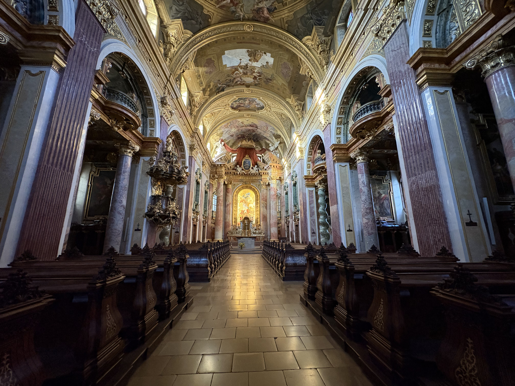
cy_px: 193
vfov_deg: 85.7
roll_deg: +0.3
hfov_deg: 102.1
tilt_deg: +13.0
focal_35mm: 14
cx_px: 258
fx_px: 208
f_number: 2.2
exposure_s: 1/60
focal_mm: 2.22
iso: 640
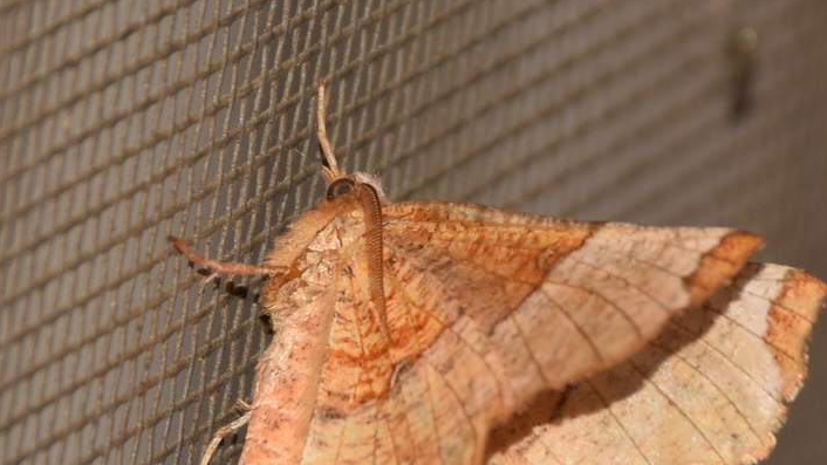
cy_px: 371
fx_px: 6556
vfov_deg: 4.1
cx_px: 447
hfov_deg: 7.2
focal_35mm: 299
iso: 125
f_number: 10
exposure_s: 1/160
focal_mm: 140
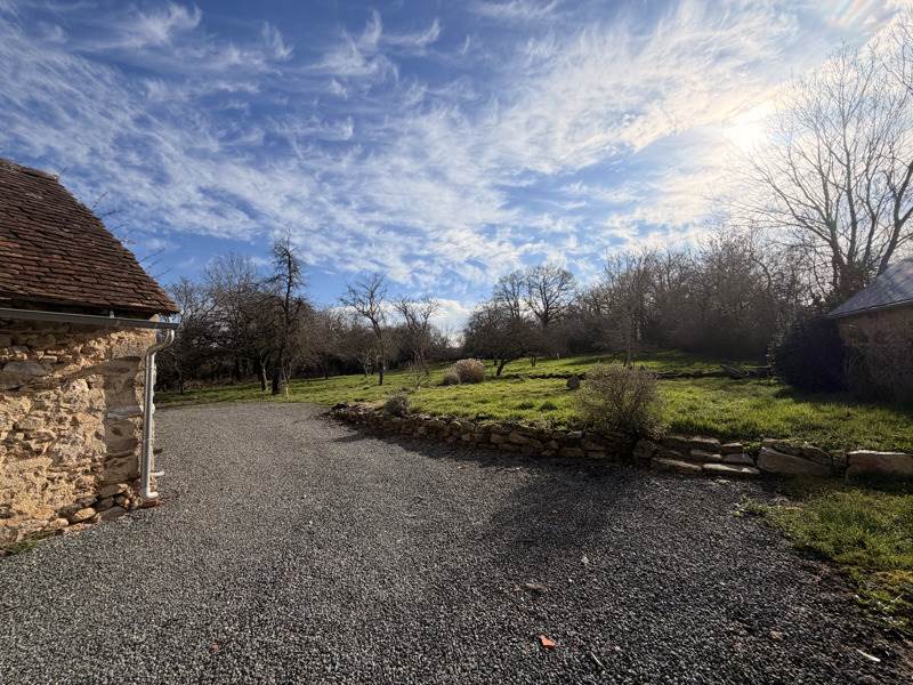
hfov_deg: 102.1
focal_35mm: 14
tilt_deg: +4.2
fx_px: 369
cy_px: 342
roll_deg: +0.8
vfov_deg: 85.7
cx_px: 456
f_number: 2.2
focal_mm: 2.22
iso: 32
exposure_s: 1/1613
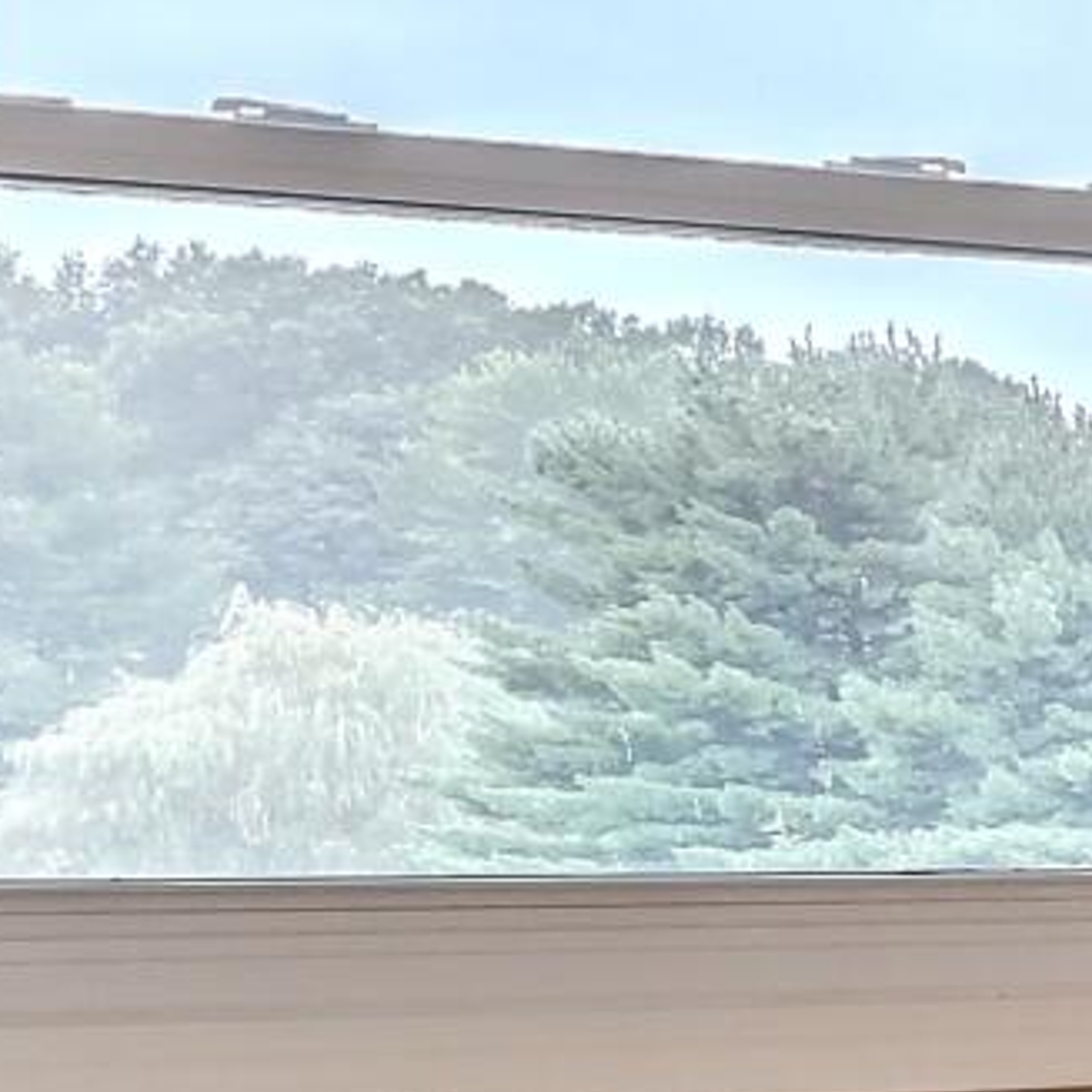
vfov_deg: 15.9
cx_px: 4291
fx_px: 3890
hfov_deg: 8.4
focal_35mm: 109
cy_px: 820
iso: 400
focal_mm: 14
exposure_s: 1/8
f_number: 8
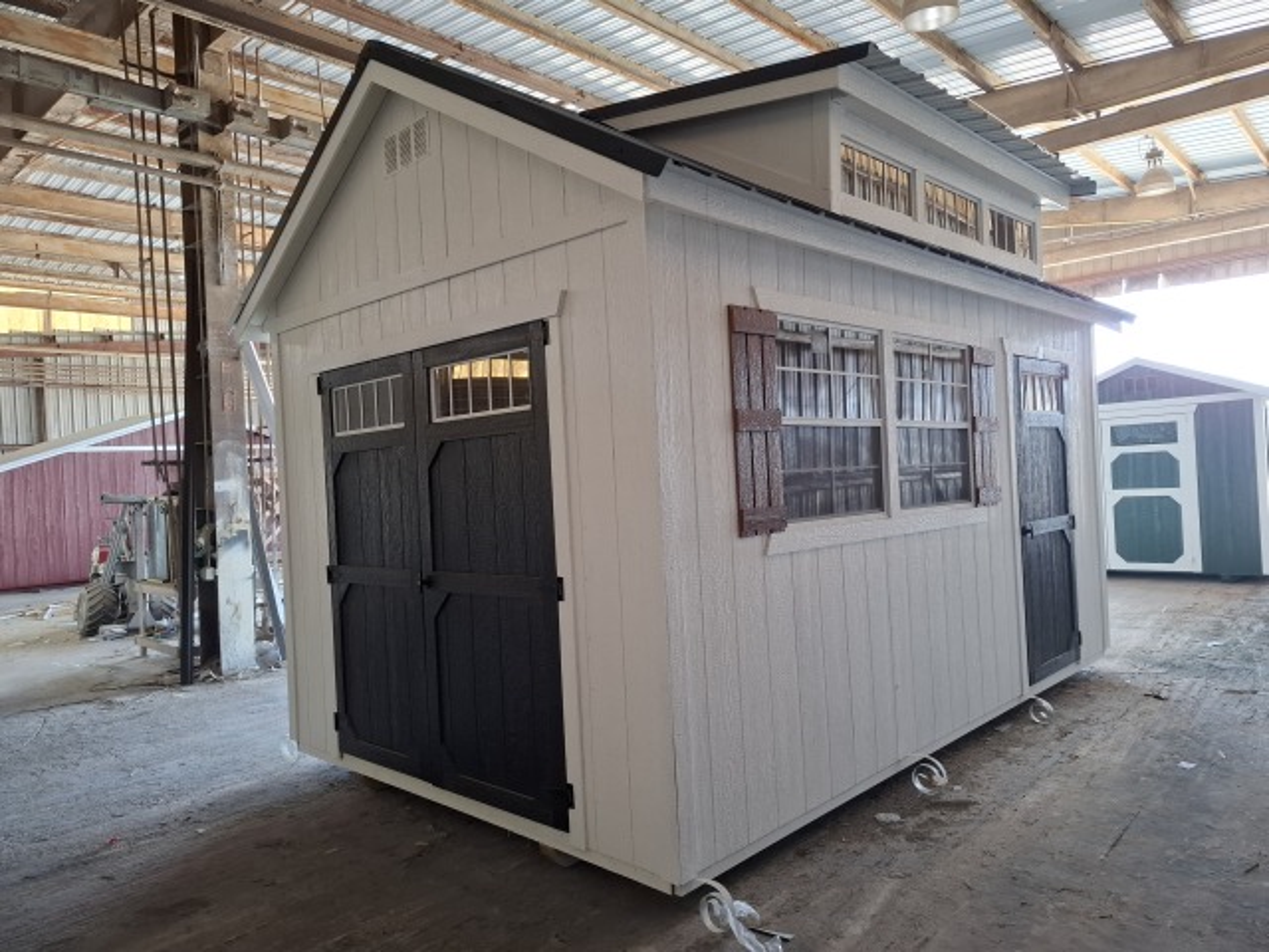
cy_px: 476
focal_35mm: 23
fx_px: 843
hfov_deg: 73.9
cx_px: 634
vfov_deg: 58.9
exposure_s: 1/60
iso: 200
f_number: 1.8
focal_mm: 5.54
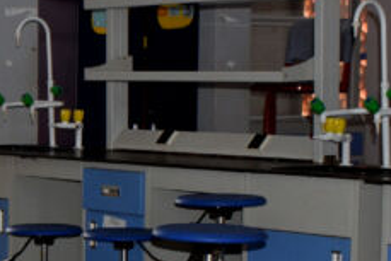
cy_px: 206
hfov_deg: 14.4
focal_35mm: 134
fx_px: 1456
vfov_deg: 10.2
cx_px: -166
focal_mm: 20
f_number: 8
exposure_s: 1/60
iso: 280
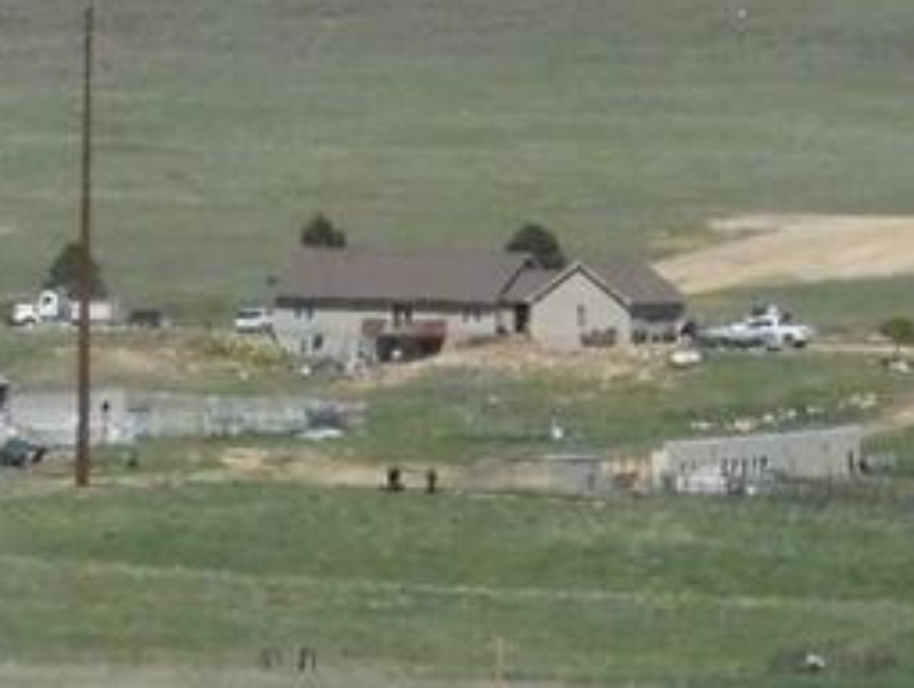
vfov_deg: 2.5
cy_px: -425
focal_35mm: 593
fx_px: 15680
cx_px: 835
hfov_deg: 3.3
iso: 800
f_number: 10.2
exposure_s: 1/1500
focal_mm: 26.3
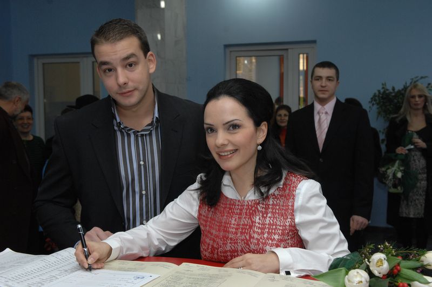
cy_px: 144
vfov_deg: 28.9
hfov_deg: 42.4
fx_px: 557
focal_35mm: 46
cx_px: 216
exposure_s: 1/60
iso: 500
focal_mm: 31
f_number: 5.6
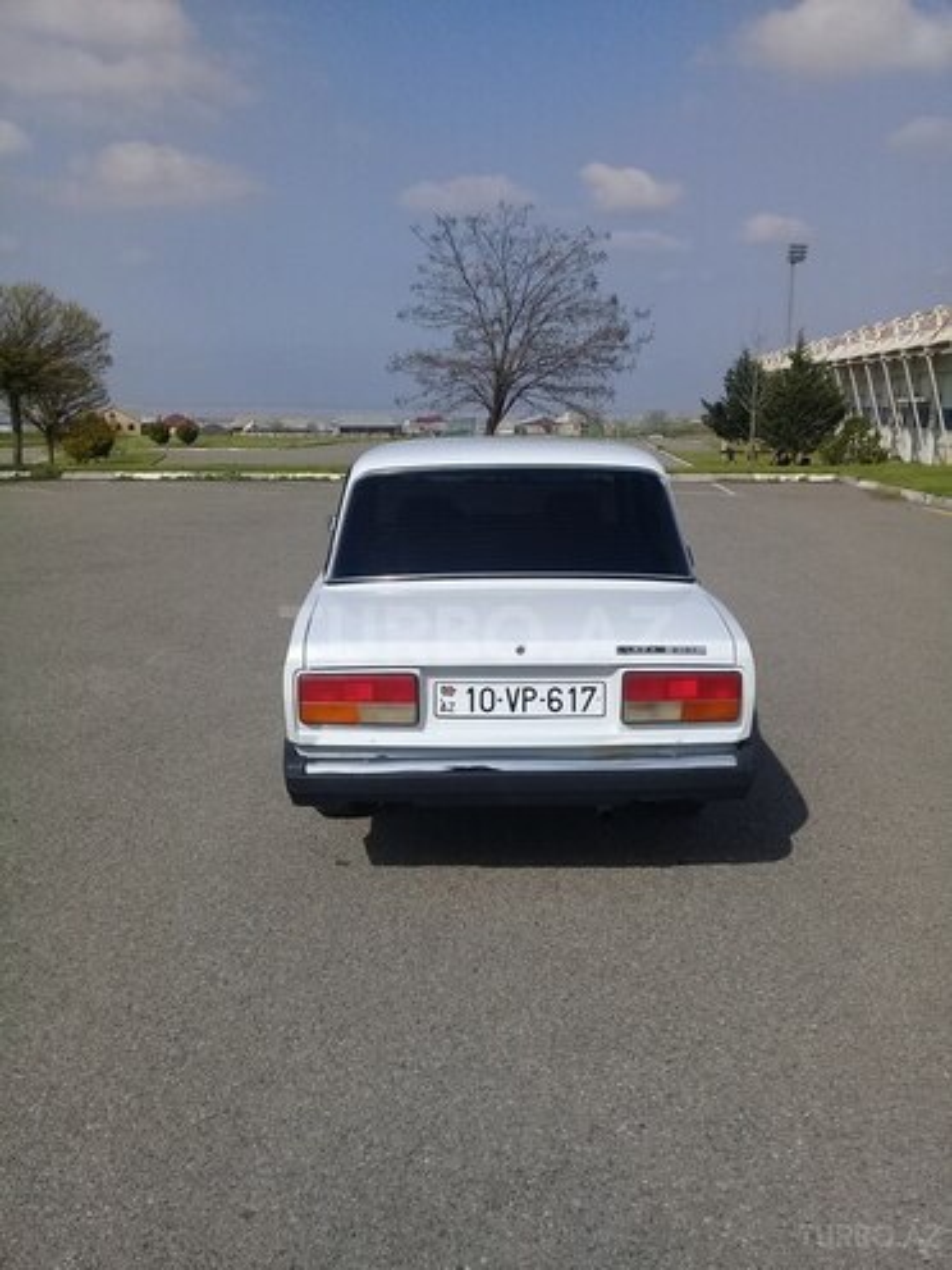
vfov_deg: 58.4
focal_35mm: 31
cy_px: 635
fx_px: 1137
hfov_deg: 45.4
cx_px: 476
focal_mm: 3.3
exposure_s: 1/2604
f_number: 2.2
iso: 50
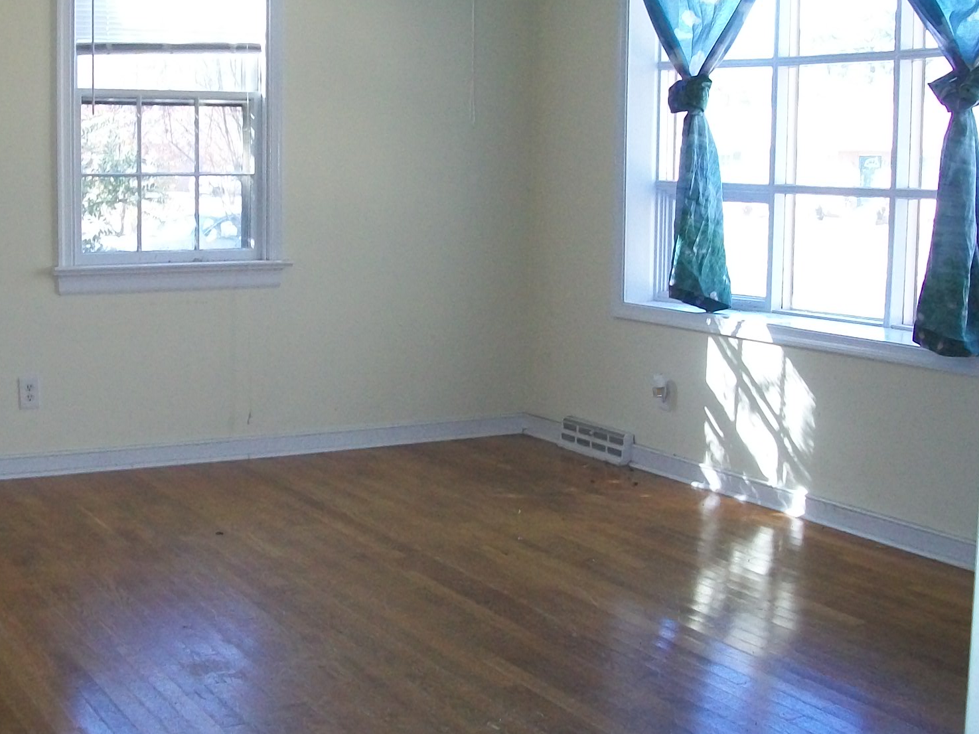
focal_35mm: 50
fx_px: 1414
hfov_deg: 37.8
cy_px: 283
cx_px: 327
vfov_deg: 29.0
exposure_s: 1/80
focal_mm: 6
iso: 160
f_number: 2.7
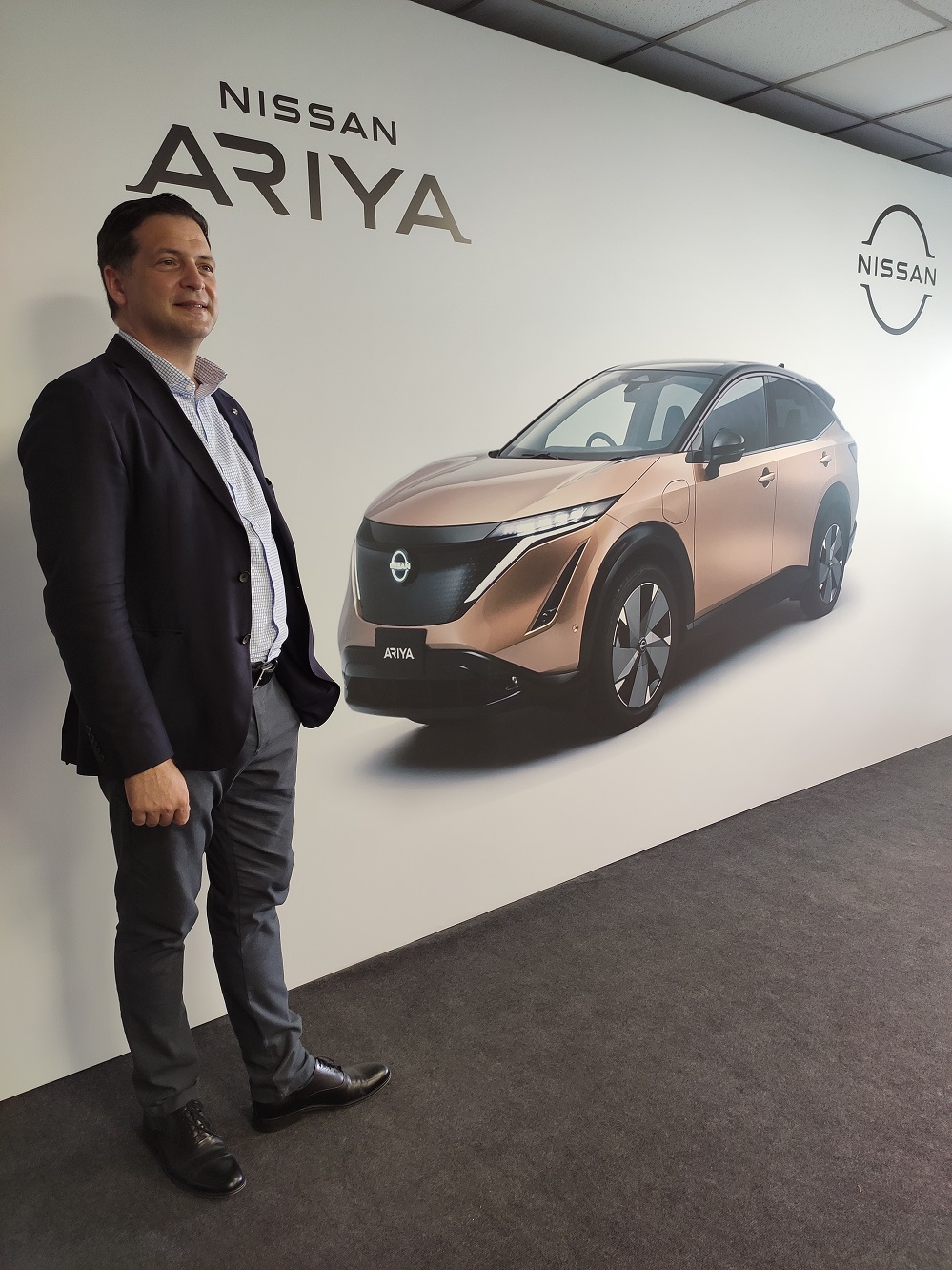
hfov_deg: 53.1
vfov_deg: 67.3
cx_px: 476
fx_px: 953
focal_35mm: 26
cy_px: 635
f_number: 1.75
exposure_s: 1/33
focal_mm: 4.77
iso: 397
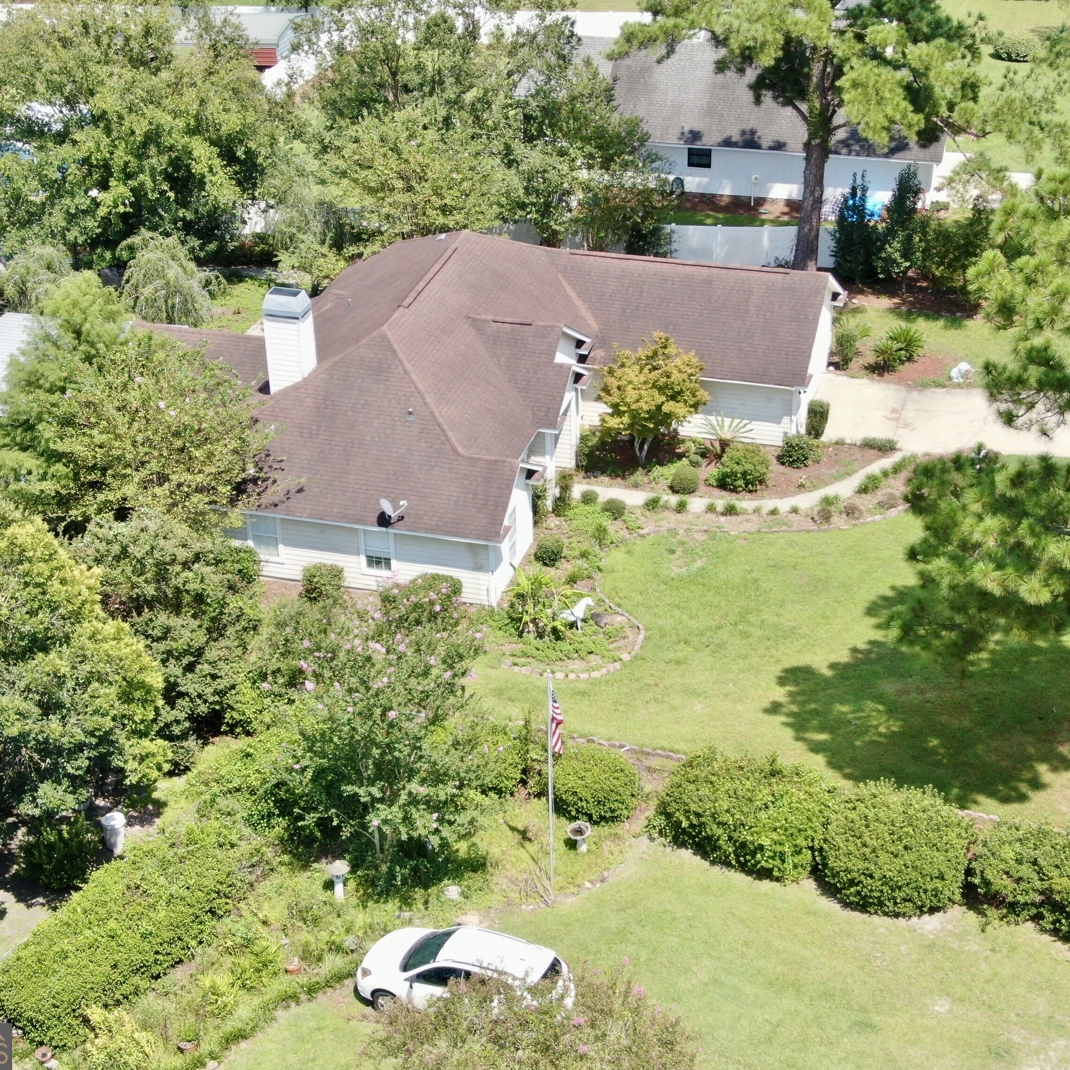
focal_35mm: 57
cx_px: 569
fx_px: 1993
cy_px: 538
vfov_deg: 30.0
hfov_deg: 30.0
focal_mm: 8.6
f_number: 3.8
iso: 100
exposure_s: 1/320
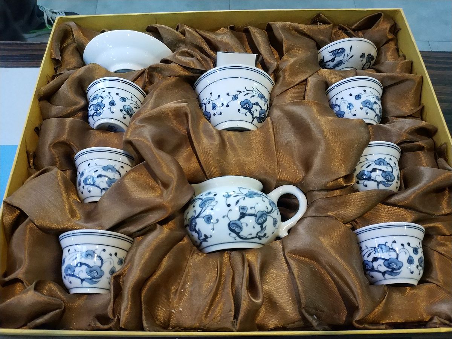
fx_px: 418
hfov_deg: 56.8
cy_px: 170
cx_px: 226
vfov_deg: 44.2
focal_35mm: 32
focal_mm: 4.5
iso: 832
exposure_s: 1/17
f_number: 2
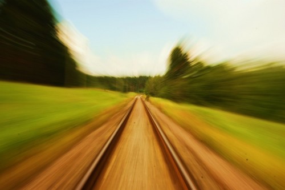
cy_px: 95
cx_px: 142
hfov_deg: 67.4
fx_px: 214
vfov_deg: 47.9
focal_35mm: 27
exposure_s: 1/15
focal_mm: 18
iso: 100
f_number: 22
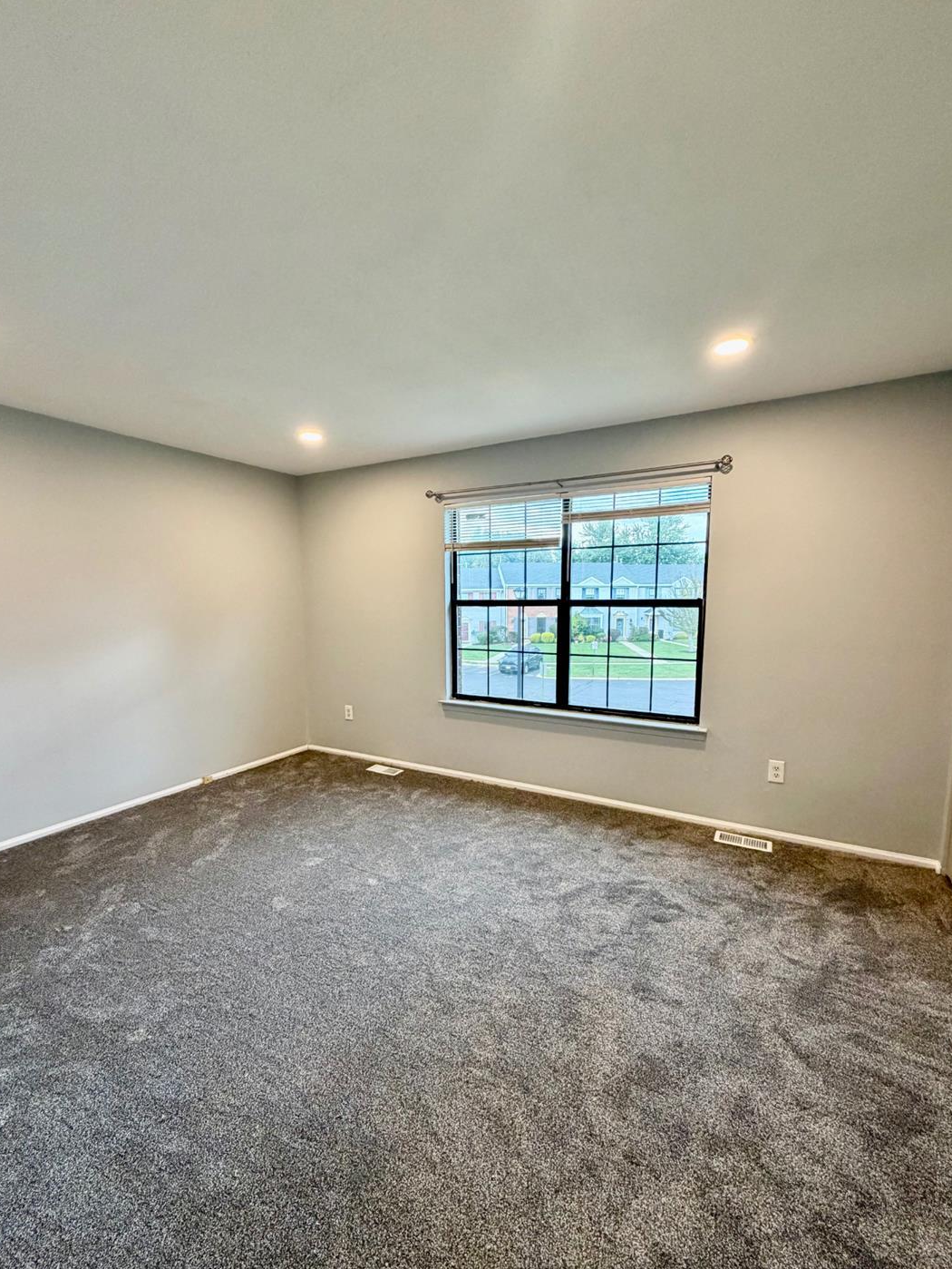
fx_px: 550
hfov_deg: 81.8
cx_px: 469
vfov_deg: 98.0
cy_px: 673
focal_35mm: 15
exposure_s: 1/60
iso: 160
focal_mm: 2.22
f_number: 2.2
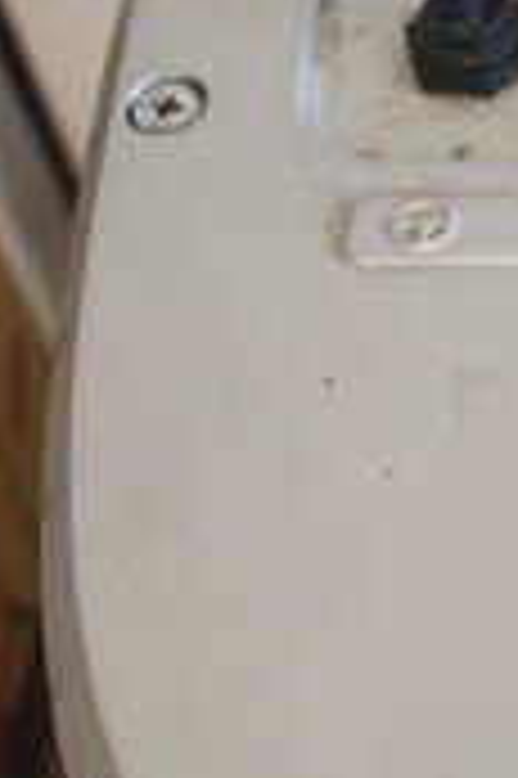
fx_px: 2746
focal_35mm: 127
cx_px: 1189
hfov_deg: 9.7
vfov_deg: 16.1
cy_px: 573
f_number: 3.8
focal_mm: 24
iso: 720
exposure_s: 1/40
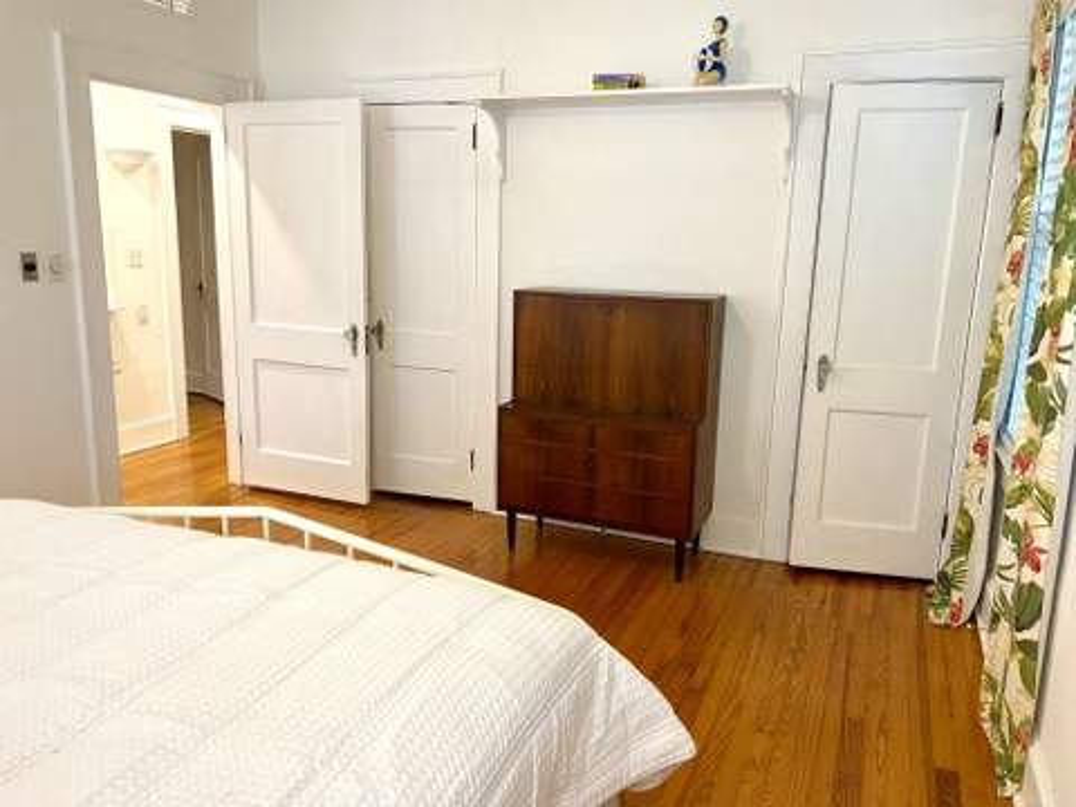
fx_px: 808
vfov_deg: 53.1
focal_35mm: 26
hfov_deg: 67.3
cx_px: 538
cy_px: 404
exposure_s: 1/60
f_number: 1.8
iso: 200
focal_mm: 4.25
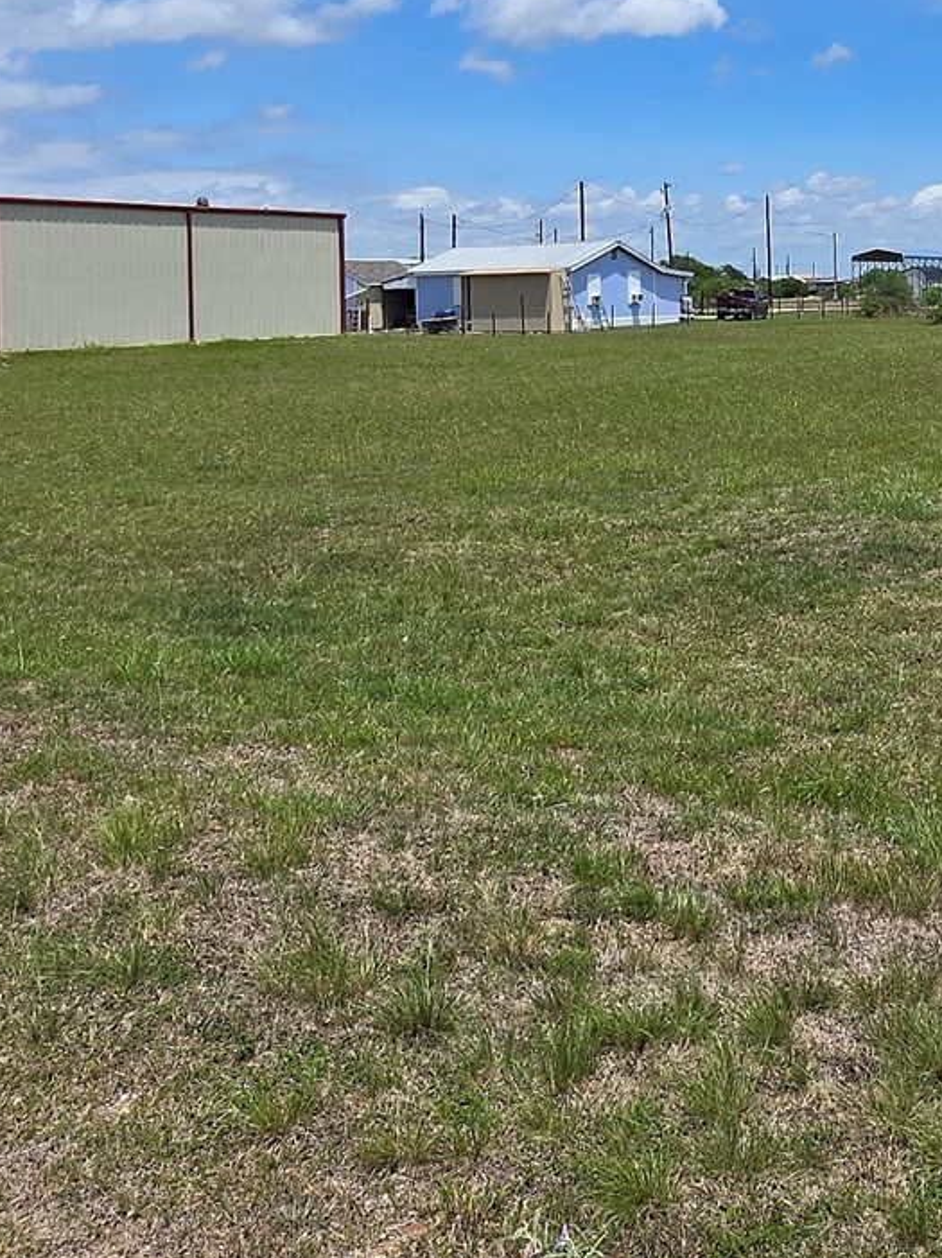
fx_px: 1380
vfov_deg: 46.7
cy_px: 276
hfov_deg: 35.9
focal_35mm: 38
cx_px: 804
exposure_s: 1/1983
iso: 25
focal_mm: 1.7
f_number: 2.2
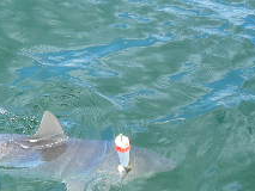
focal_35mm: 114
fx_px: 840
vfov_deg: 13.0
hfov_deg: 17.1
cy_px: 115
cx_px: 51
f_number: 3.2
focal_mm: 6.3
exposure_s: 1/190
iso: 50
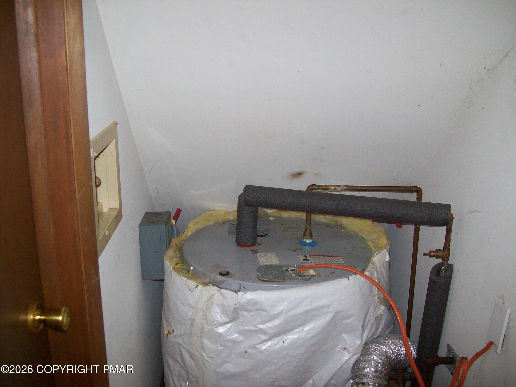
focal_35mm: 36
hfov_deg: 51.4
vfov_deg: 39.7
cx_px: 258
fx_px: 537
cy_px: 194
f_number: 2.7
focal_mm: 6
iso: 200
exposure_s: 1/64
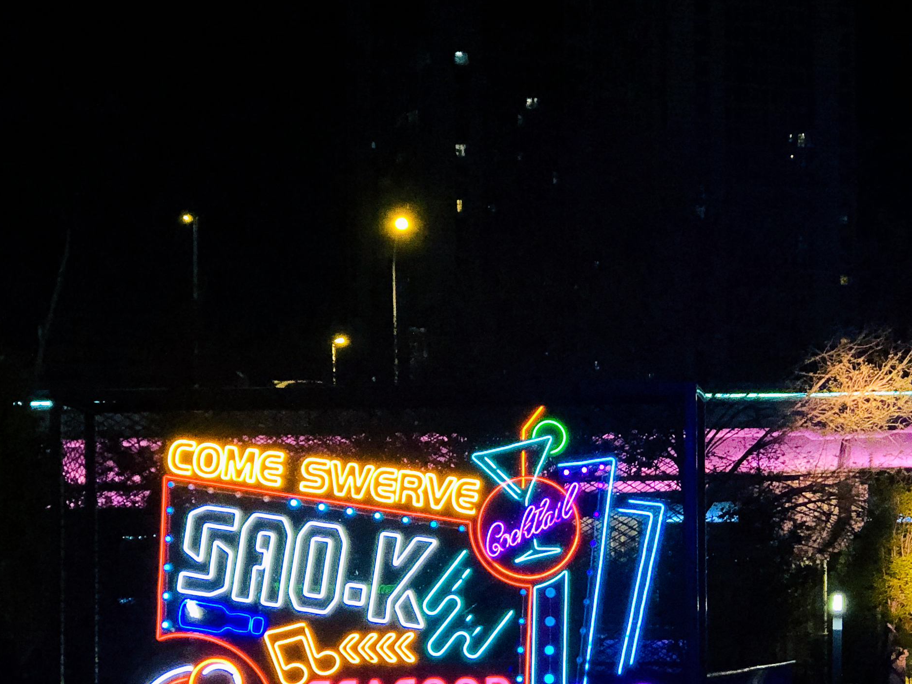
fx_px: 3241
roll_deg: +0.0
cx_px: 581
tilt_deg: +1.2
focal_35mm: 123
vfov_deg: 12.0
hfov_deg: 16.0
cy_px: 524
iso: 80
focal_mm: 6.6
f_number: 2.8
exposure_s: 1/30
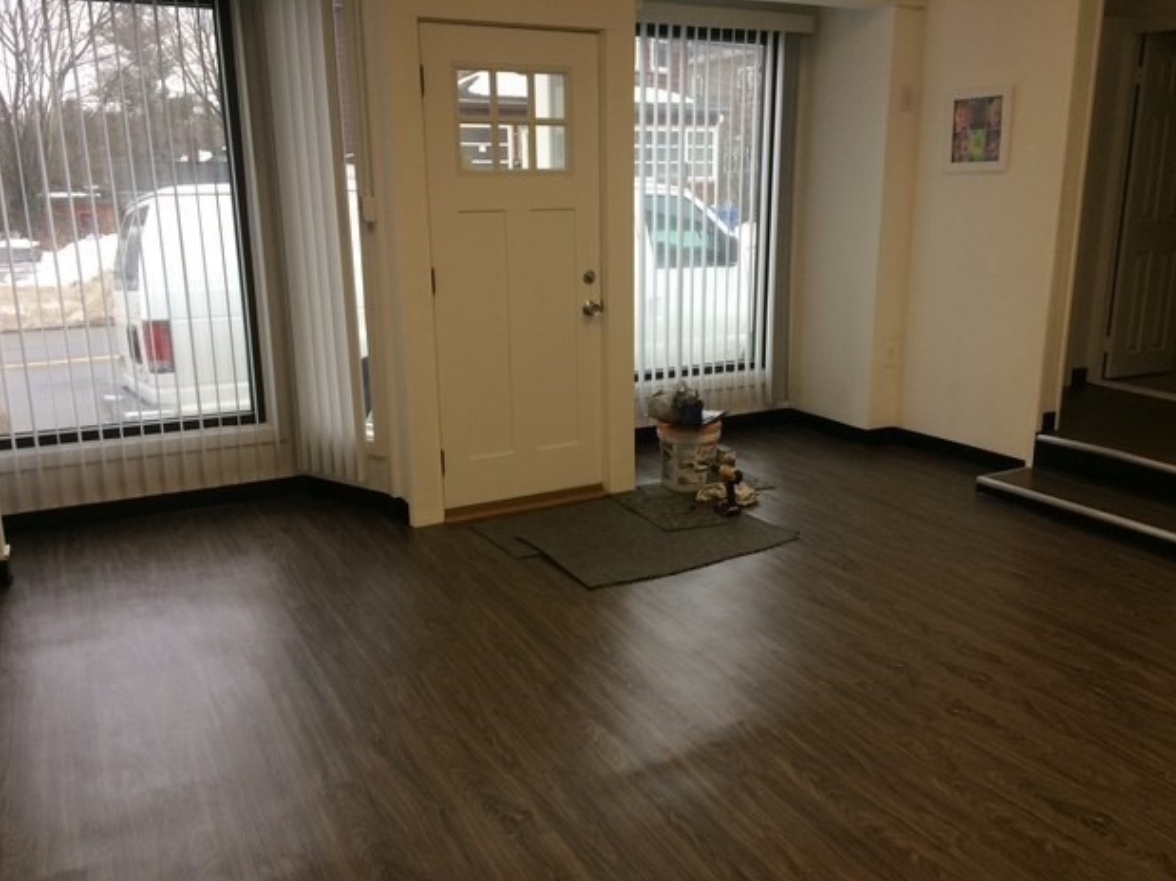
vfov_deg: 46.8
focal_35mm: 30
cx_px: 602
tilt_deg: -15.2
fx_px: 1019
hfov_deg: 60.0
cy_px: 454
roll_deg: +0.6
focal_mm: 4.15
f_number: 2.2
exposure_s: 1/40
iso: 40
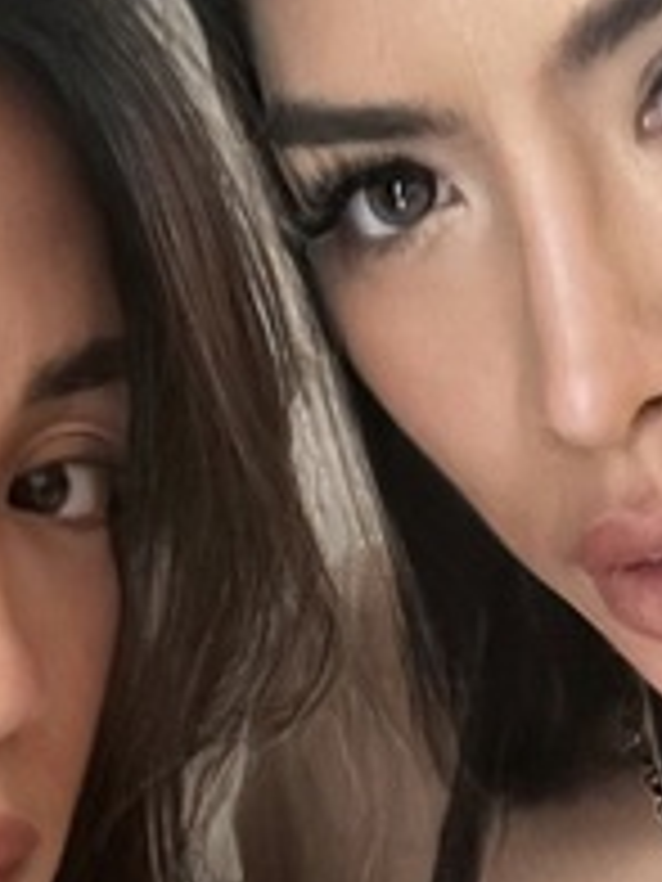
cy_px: 1220
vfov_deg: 19.0
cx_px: 518
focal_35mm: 94
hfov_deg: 15.6
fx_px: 2397
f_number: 2.2
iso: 400
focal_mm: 2.71
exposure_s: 1/36
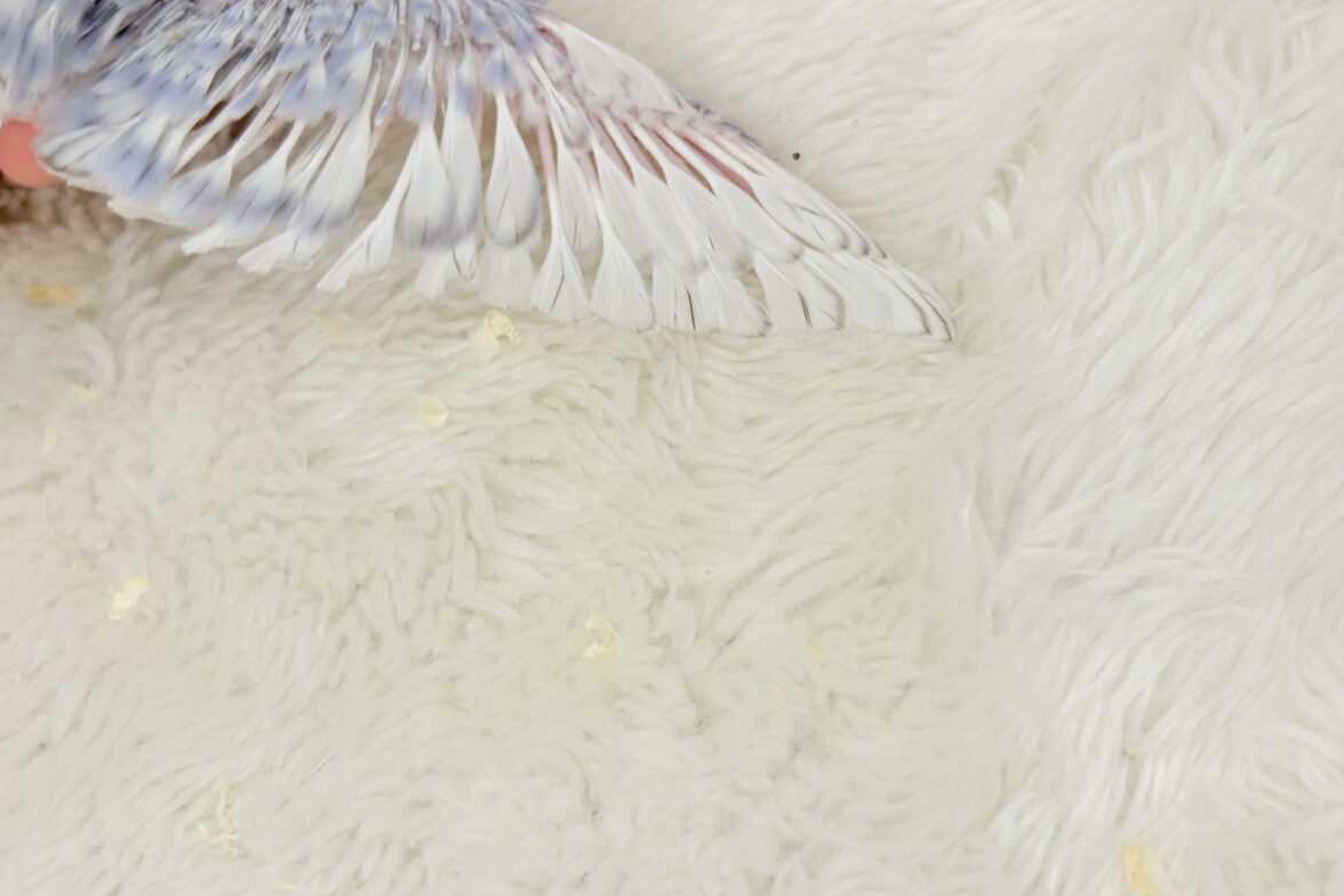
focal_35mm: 55
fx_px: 2053
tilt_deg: -59.2
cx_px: 666
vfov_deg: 24.6
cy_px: 393
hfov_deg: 36.2
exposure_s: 1/100
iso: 50
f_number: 1.6
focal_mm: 5.96
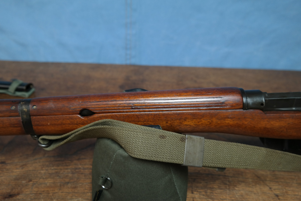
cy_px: 100
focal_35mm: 29
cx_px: 150
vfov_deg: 45.0
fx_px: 242
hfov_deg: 63.7
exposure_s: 1/30
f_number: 3.5
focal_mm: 19
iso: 320
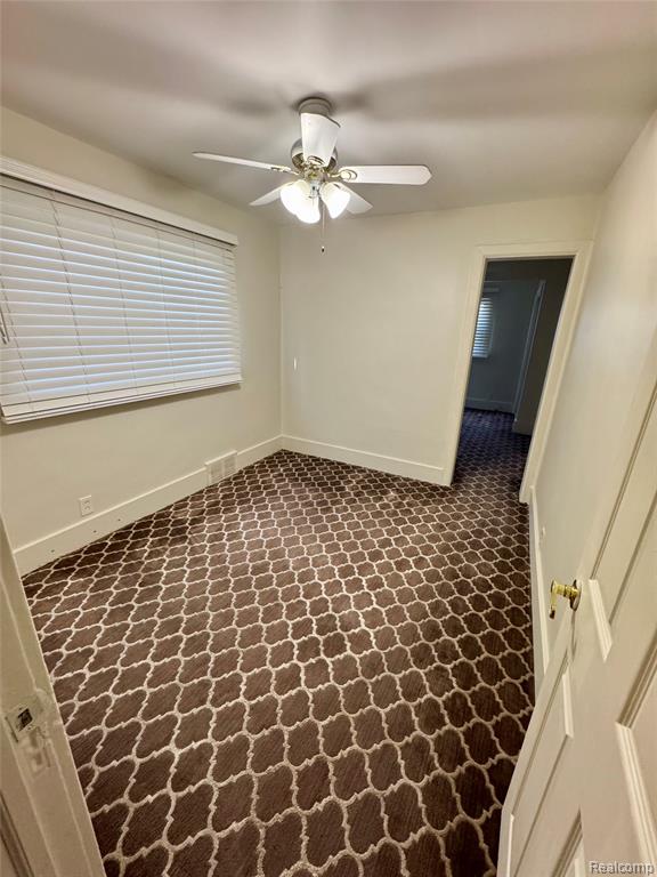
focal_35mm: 14
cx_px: 328
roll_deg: -2.1
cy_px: 438
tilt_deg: -17.9
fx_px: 354
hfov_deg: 85.7
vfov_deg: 102.1
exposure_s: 1/120
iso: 320
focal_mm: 2.22
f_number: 2.2
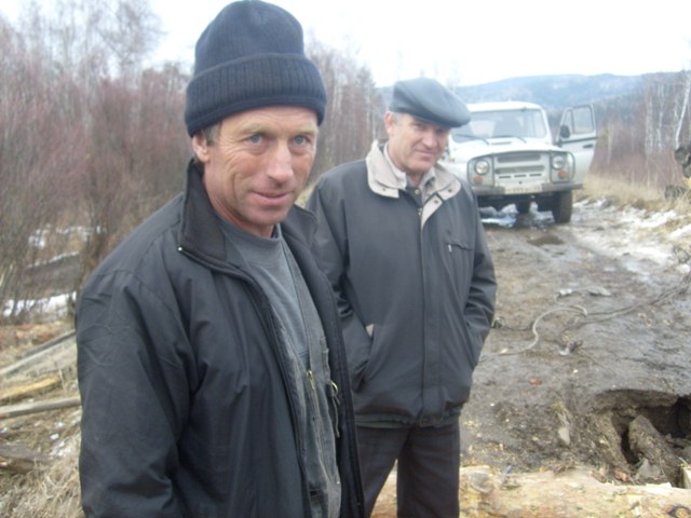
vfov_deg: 40.7
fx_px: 699
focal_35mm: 35
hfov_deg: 52.6
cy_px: 259
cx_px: 346
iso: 80
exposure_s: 1/90
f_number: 2.8
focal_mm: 5.8
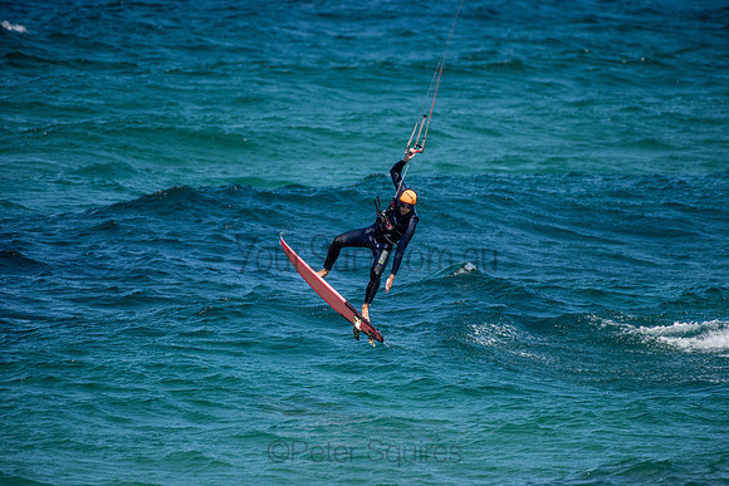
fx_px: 10127
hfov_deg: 4.1
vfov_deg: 2.8
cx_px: 364
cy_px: 243
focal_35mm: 500
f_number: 5.6
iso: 280
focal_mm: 500
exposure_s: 1/2500
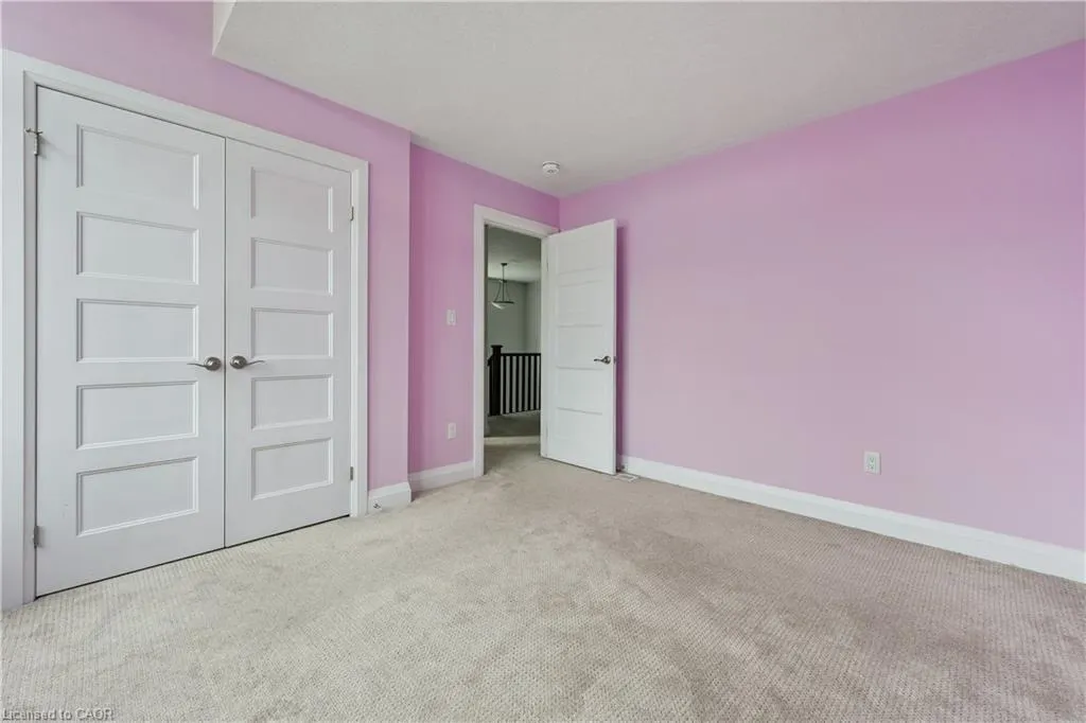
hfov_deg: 104.3
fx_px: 422
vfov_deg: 81.2
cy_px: 362
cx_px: 543
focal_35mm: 14
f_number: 8
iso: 200
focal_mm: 14
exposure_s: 1/15
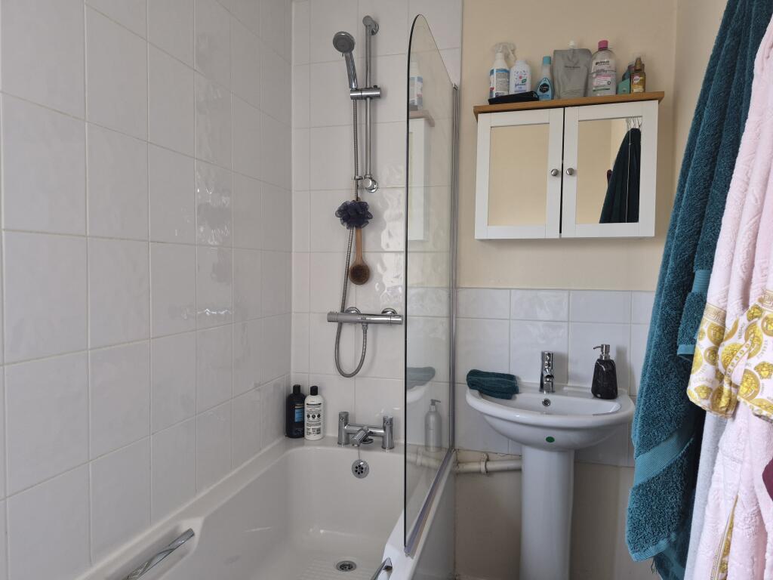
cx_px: 386
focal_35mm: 23
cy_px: 290
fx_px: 514
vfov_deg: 58.9
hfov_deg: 73.9
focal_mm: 5.4
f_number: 1.8
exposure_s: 1/100
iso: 200
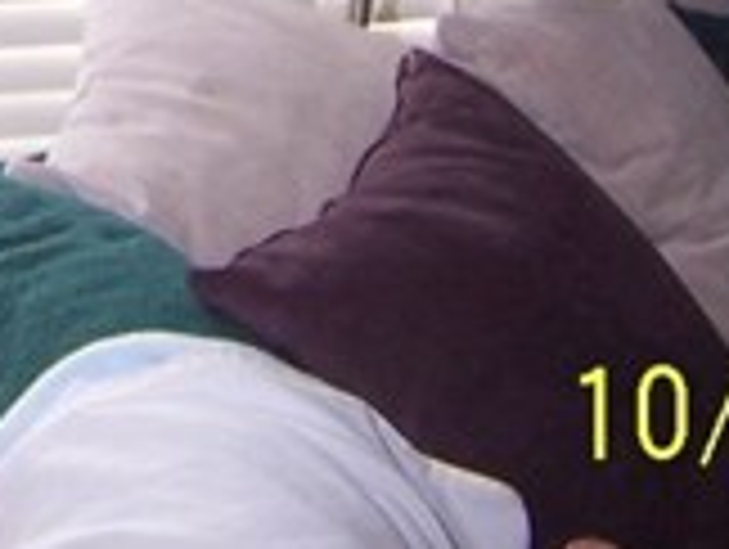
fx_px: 2742
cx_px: -104
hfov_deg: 14.7
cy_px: -364
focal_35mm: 130
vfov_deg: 10.9
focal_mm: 5.5
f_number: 2.8
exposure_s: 1/60
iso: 80
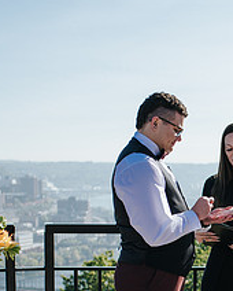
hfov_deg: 16.1
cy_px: 263
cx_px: 232
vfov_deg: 20.0
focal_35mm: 94
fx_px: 809
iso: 100
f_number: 3.2
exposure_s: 1/1000
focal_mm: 35
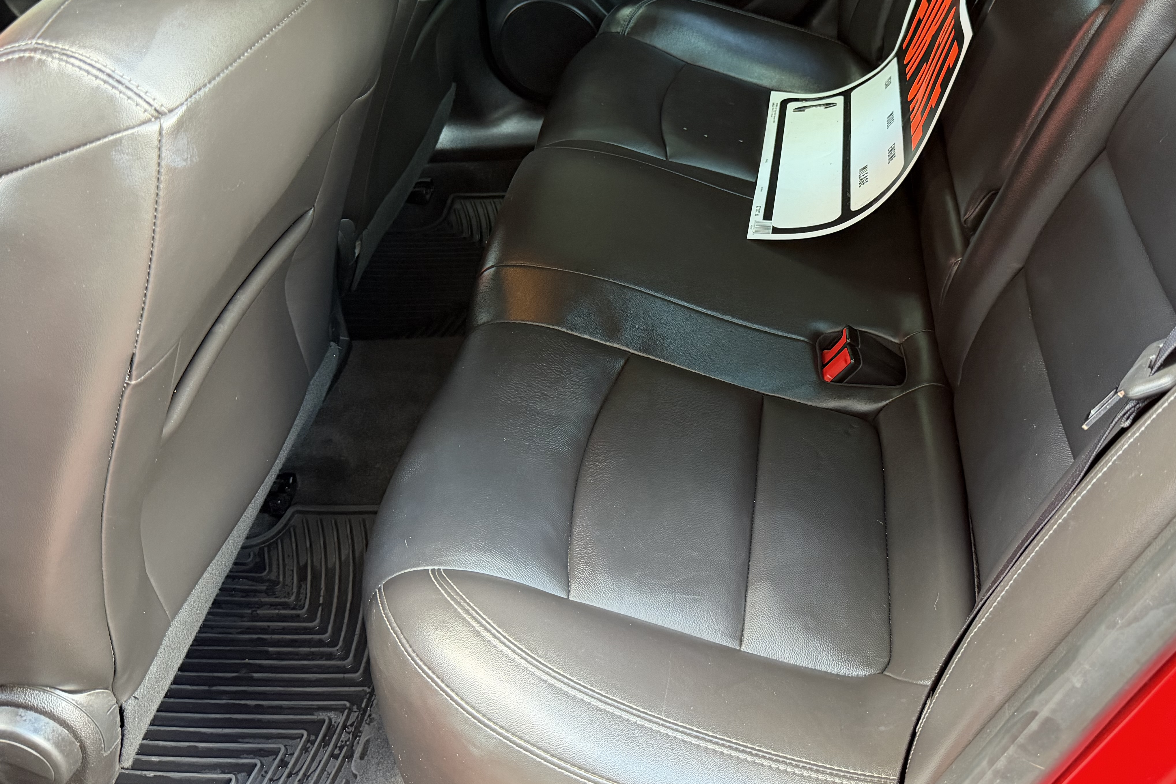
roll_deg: +6.5
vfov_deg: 37.2
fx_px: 1143
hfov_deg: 54.3
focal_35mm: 35
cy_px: 224
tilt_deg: -29.8
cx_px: 649
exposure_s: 1/60
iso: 400
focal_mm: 6.76
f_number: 1.78
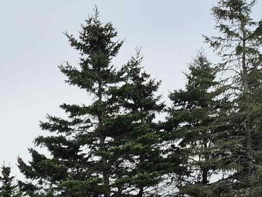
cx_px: -227
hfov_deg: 14.2
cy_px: 319
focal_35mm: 121
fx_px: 916
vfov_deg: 11.6
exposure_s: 1/1316
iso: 25
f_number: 1.8
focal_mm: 5.4
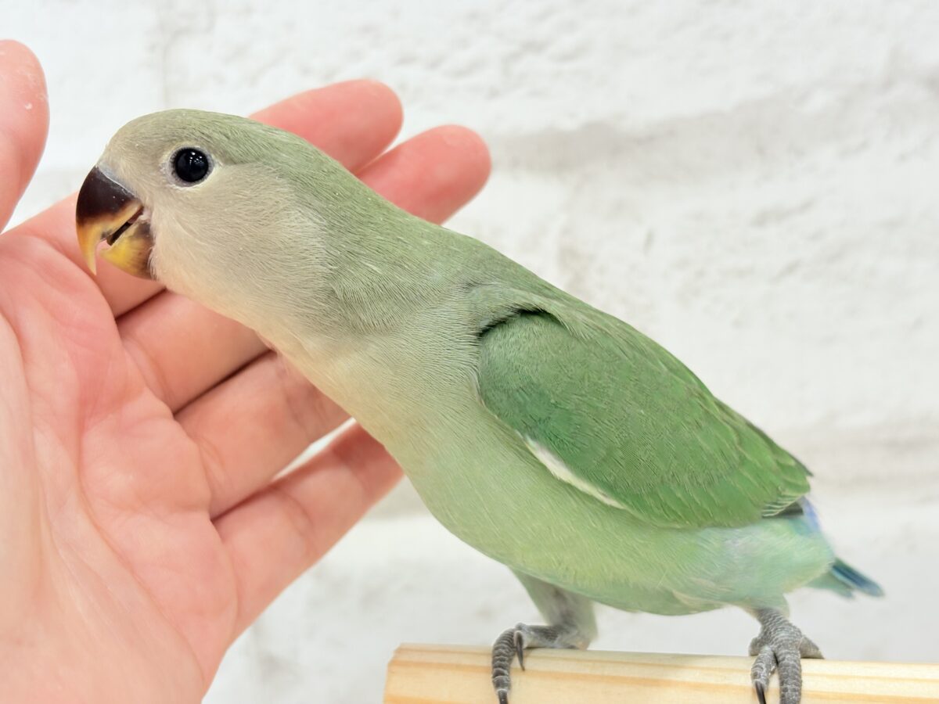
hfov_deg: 36.8
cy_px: 352
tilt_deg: -5.1
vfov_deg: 28.0
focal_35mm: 52
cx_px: 470
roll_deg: +5.6
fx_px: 1411
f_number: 1.6
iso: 50
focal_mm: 5.96
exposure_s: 1/50
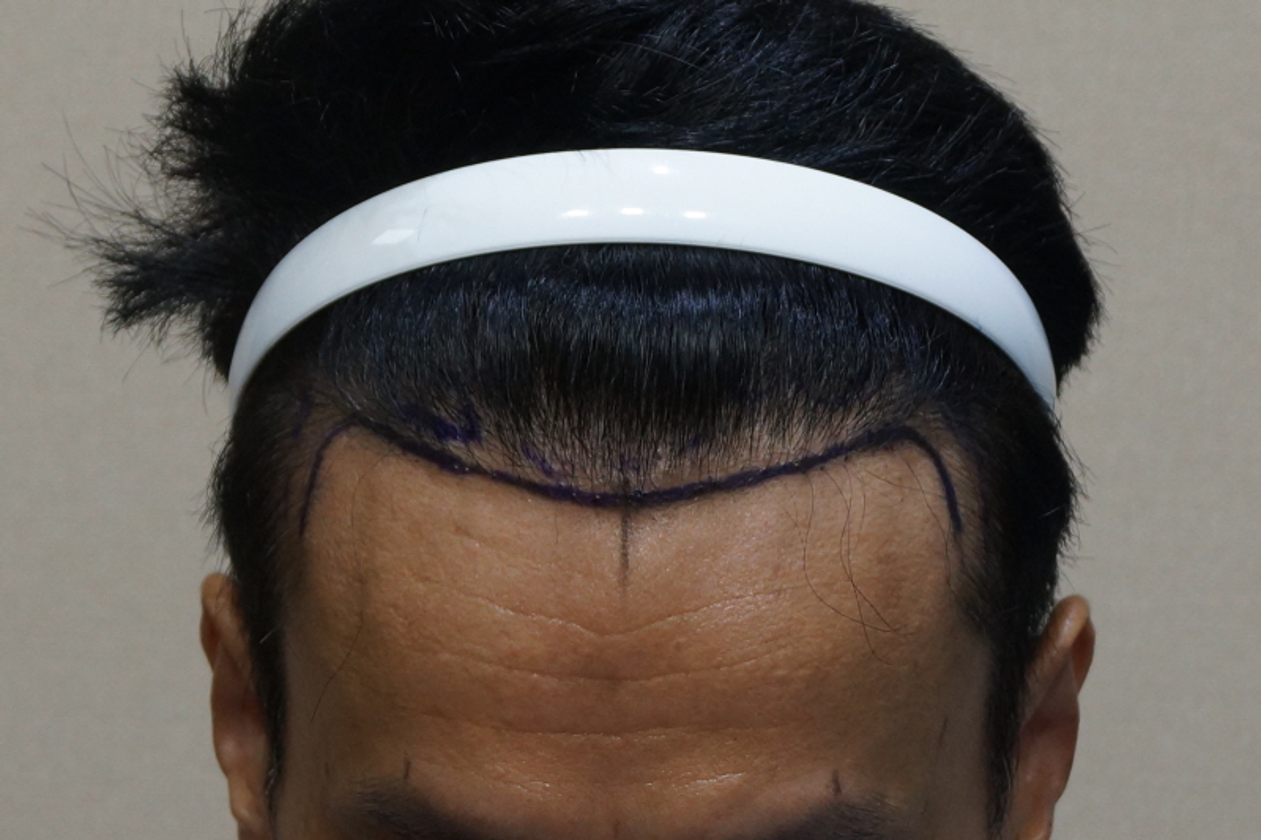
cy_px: 420
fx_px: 2101
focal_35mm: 60
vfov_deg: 22.6
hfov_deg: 33.4
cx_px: 630
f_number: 5.6
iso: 320
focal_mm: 40
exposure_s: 1/80
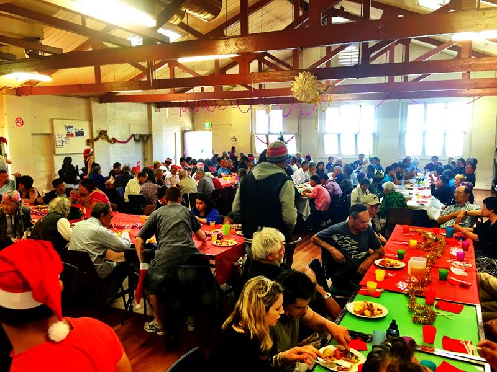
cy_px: 186
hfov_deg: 61.7
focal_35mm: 29
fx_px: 416
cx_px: 248
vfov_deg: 48.2
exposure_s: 1/33
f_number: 2.2
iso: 125
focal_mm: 4.15
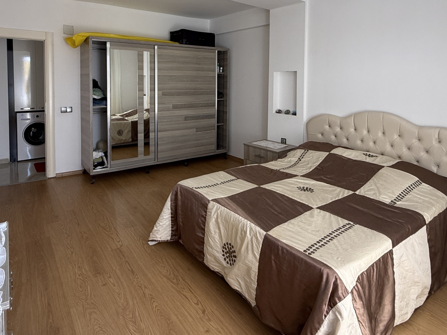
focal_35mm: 23
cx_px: 210
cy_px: 95
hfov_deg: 73.9
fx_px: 297
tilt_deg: -2.0
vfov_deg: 56.7
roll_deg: -0.2
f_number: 2.2
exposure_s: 1/99
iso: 100
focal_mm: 2.22
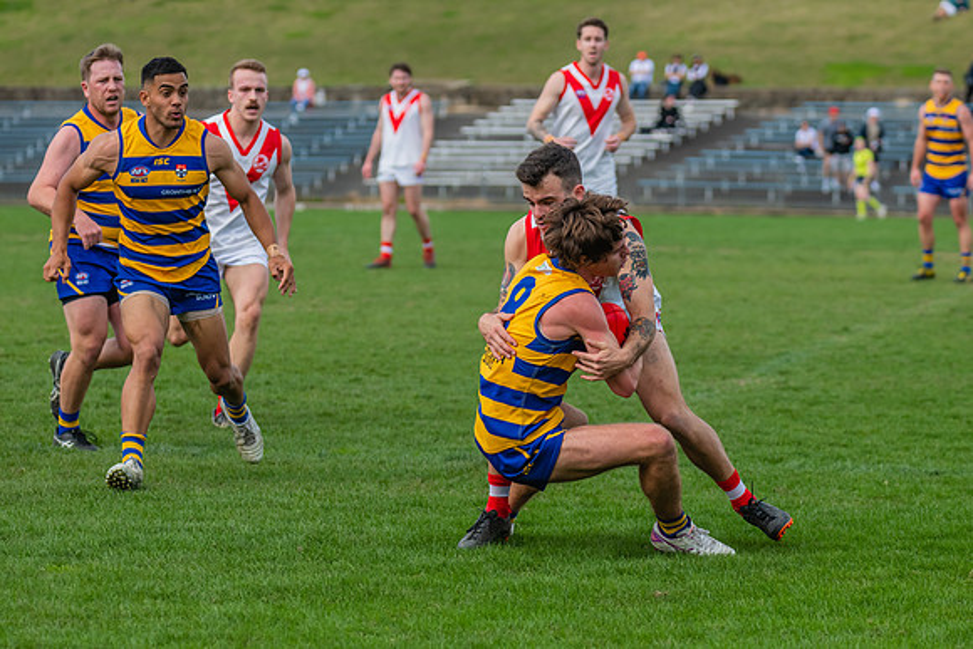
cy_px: 315
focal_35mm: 188
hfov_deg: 10.9
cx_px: 467
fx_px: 5085
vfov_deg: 7.3
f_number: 5.6
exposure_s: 1/1600
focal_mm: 170
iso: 800
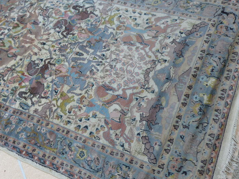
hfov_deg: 47.4
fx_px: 269
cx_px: 88
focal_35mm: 39
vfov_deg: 36.7
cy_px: 75
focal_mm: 5
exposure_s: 1/80
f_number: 3.3
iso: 100
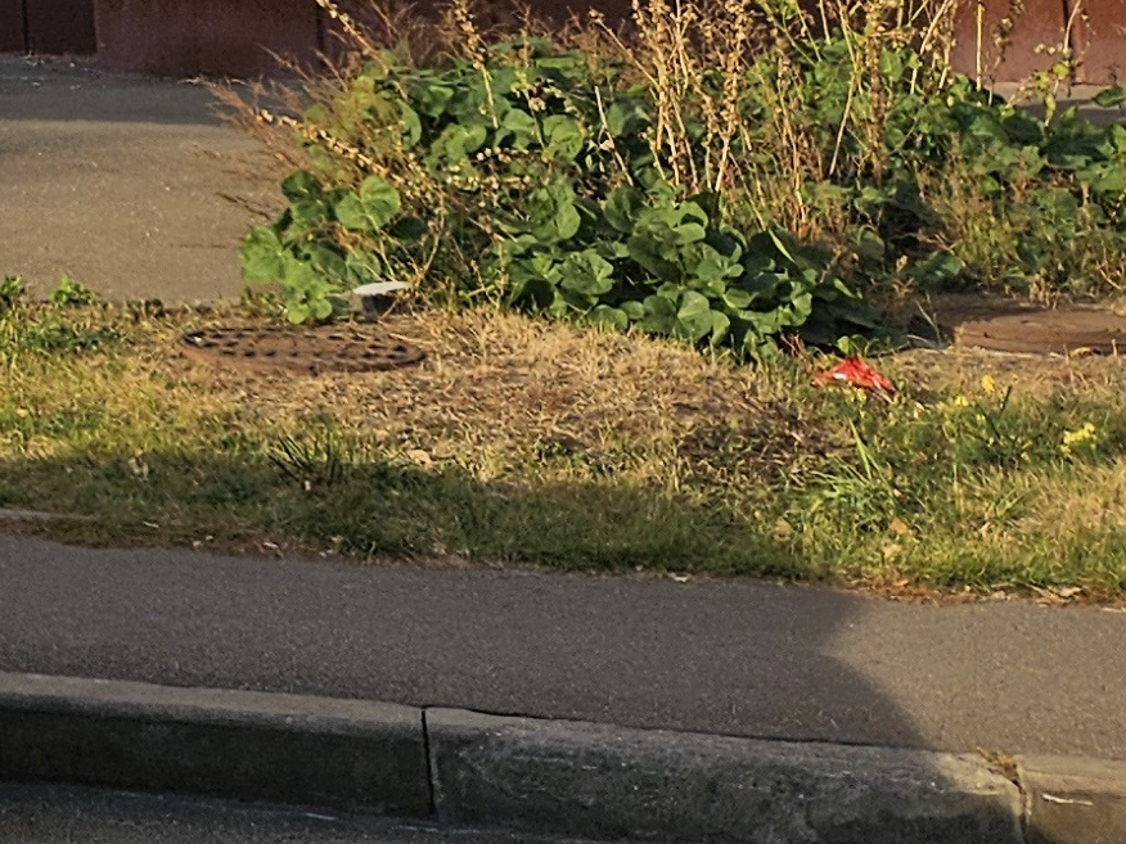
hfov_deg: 14.5
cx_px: -1321
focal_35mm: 105
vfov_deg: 12.6
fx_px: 3415
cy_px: -752
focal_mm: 5.4
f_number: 1.8
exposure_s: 1/1154
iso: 25
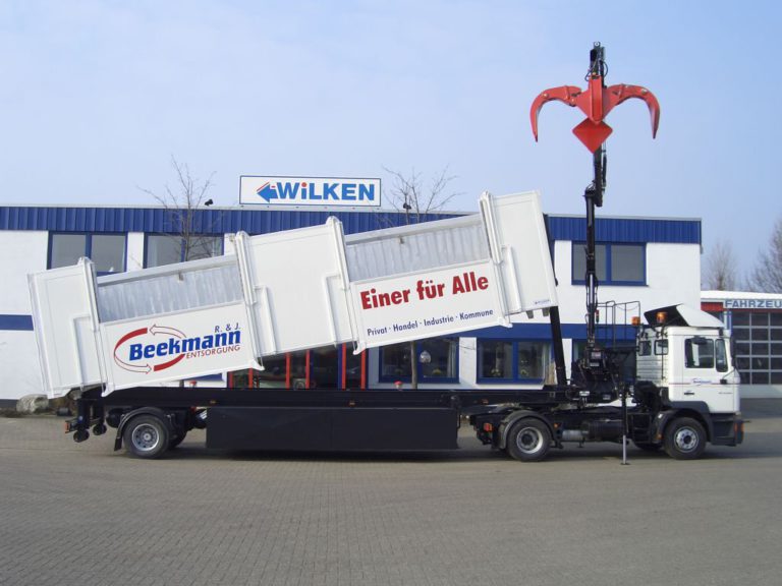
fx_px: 881
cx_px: 391
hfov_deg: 47.9
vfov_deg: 36.8
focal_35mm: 39
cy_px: 293
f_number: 4.8
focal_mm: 8
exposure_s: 1/320
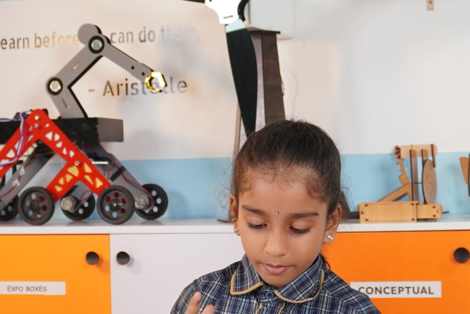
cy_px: 175
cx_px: 217
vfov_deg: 15.8
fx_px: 1126
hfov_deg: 23.6
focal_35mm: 86
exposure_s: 1/50
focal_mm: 23
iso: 400
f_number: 4.5
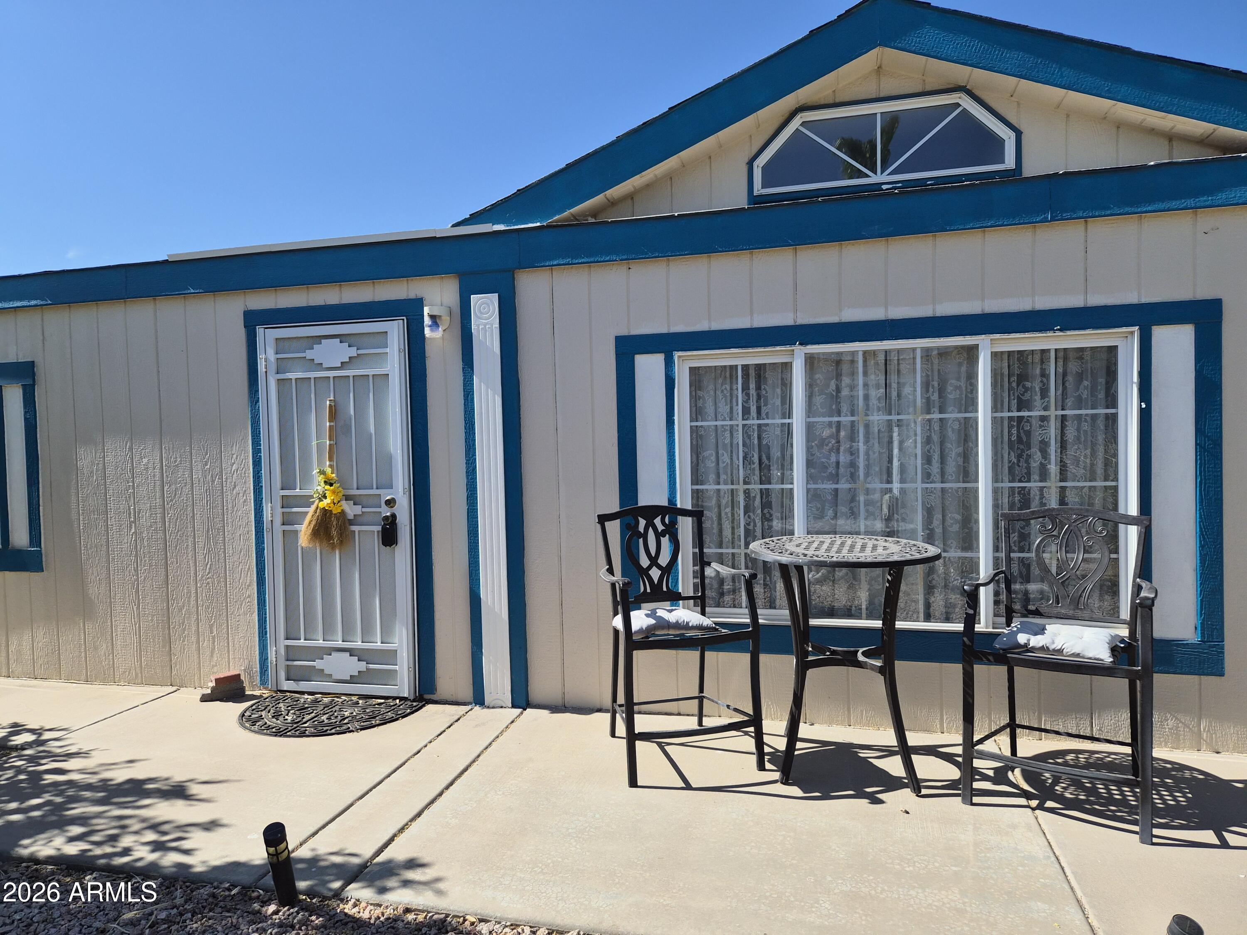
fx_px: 829
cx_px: 624
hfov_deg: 73.9
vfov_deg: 58.9
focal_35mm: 23
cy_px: 468
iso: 80
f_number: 1.8
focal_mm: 5.4
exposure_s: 1/5072
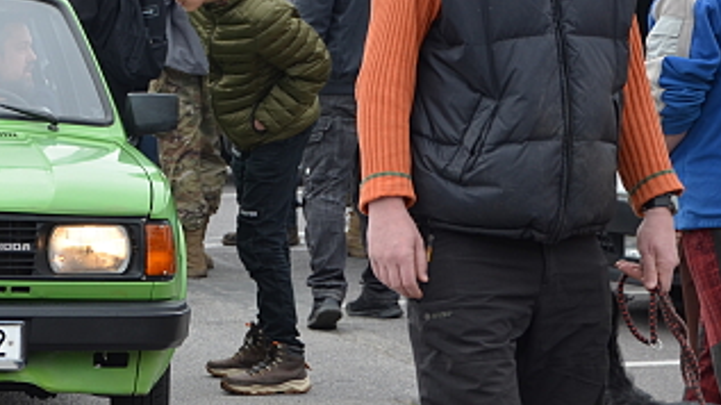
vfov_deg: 6.1
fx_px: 3784
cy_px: 205
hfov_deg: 10.7
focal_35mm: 198
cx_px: -82
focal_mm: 50
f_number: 5
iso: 100
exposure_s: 1/250
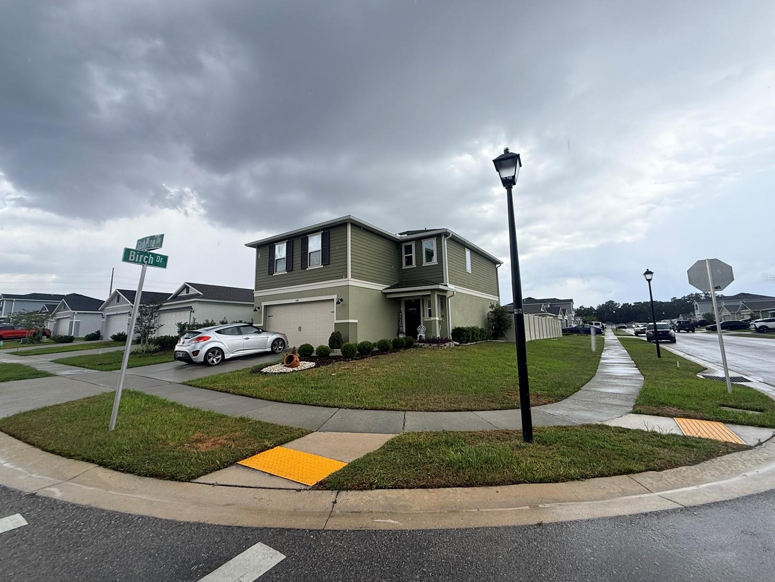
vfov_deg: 81.7
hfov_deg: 98.2
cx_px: 396
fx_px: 336
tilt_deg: +8.5
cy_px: 277
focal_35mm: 15
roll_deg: +0.6
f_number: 2.2
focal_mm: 2.22
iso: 50
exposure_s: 1/820
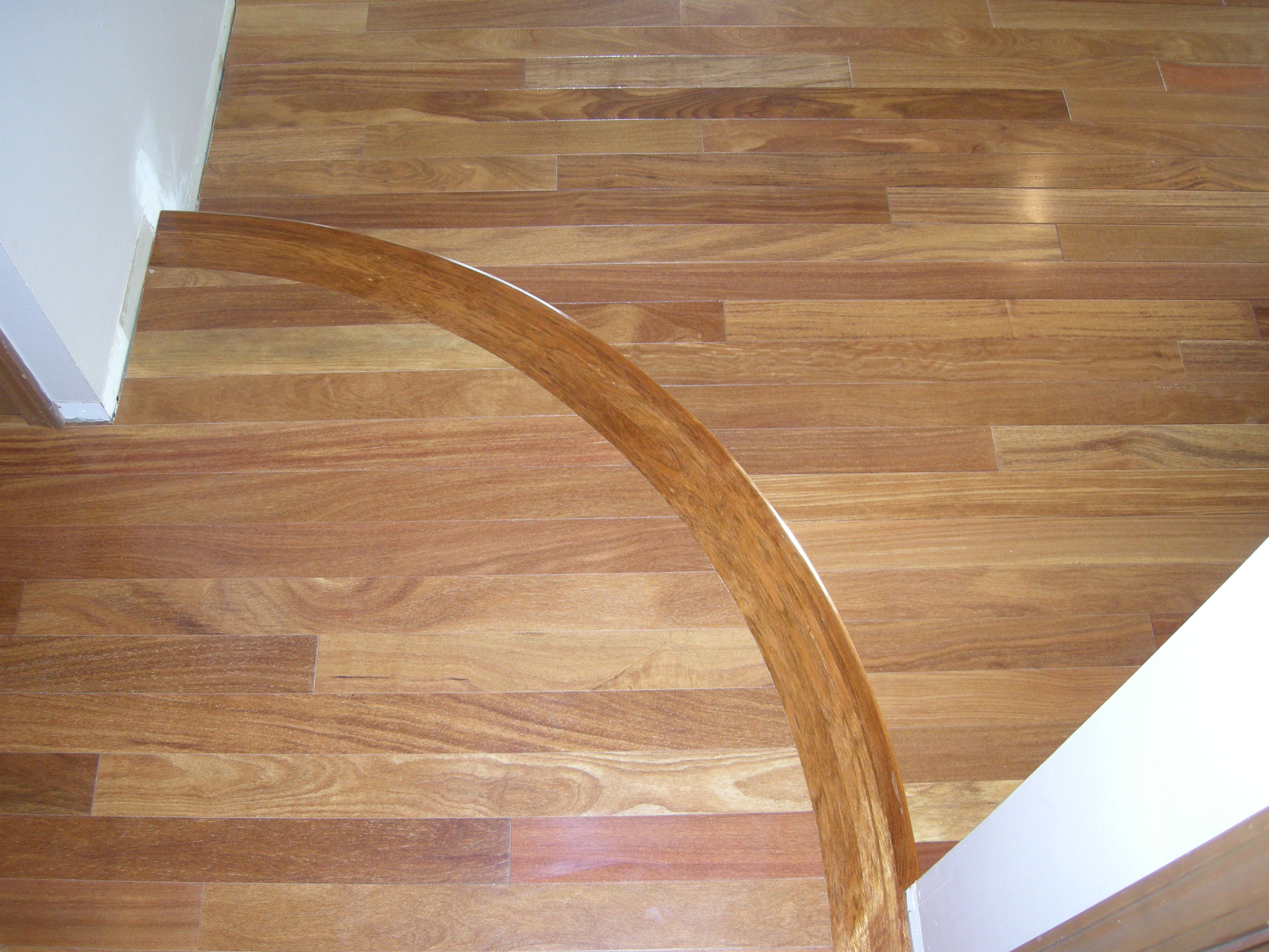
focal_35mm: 36
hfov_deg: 51.4
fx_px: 1320
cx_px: 634
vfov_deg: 39.7
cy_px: 476
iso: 172
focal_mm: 7.5
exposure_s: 1/30
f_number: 2.7
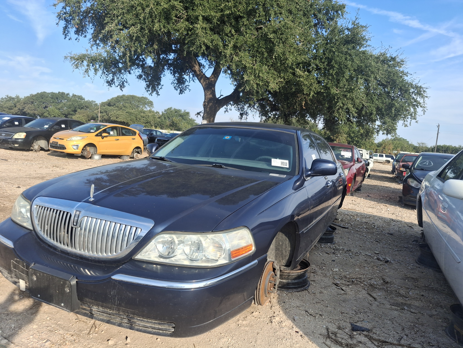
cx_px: 232
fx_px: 334
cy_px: 174
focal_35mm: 25
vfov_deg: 54.9
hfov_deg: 69.4
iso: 32
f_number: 1.8
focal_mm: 4.69
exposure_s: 1/955
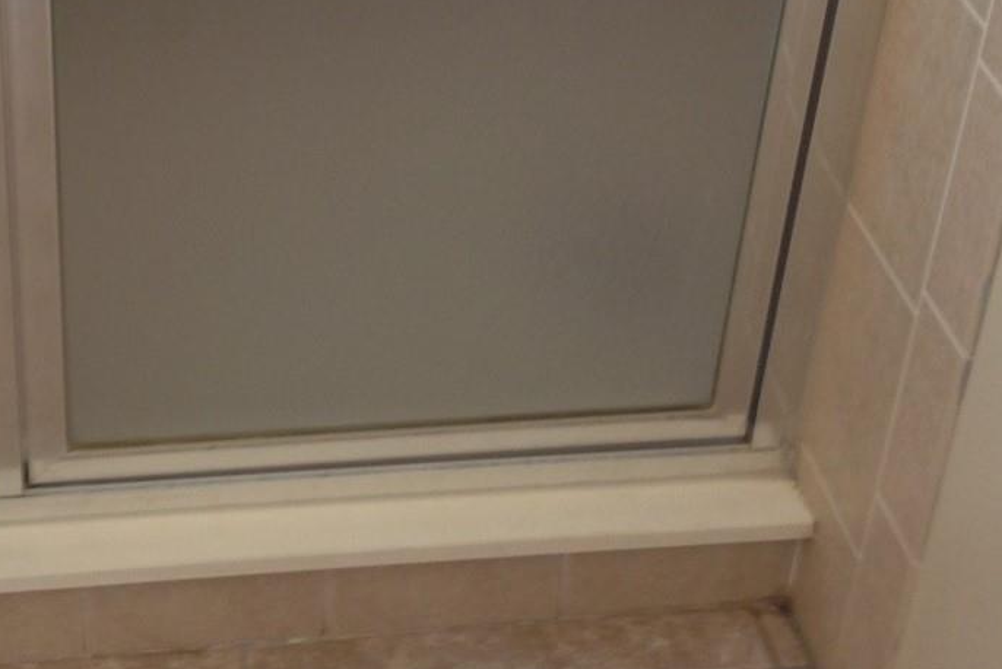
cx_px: 266
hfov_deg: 25.1
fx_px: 2227
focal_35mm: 80
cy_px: 19
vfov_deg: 16.8
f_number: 2.4
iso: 64
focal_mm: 4.13
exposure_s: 1/40
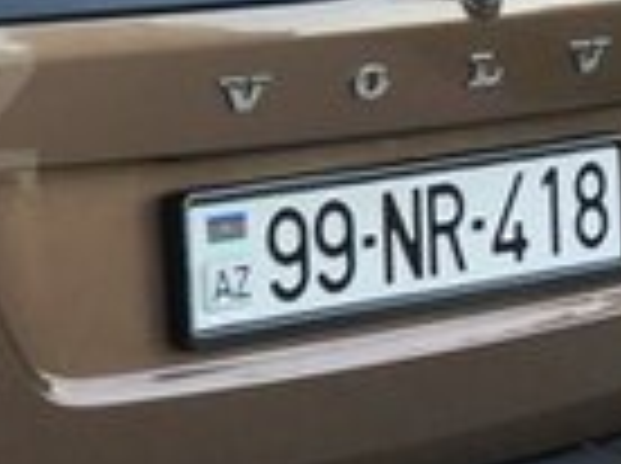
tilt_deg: -11.3
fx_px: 2489
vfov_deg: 10.6
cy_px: 110
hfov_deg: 13.1
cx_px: -423
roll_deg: +0.0
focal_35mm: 139
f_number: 2.2
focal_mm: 4.15
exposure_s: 1/50
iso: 25
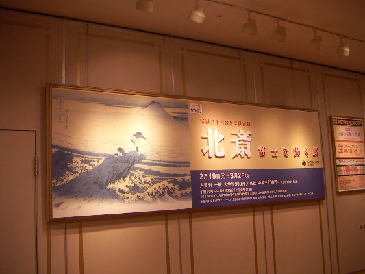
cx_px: 182
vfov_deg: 36.0
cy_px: 137
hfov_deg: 46.8
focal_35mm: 40
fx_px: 422
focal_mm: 5.3
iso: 50
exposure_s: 1/50
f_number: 2.8
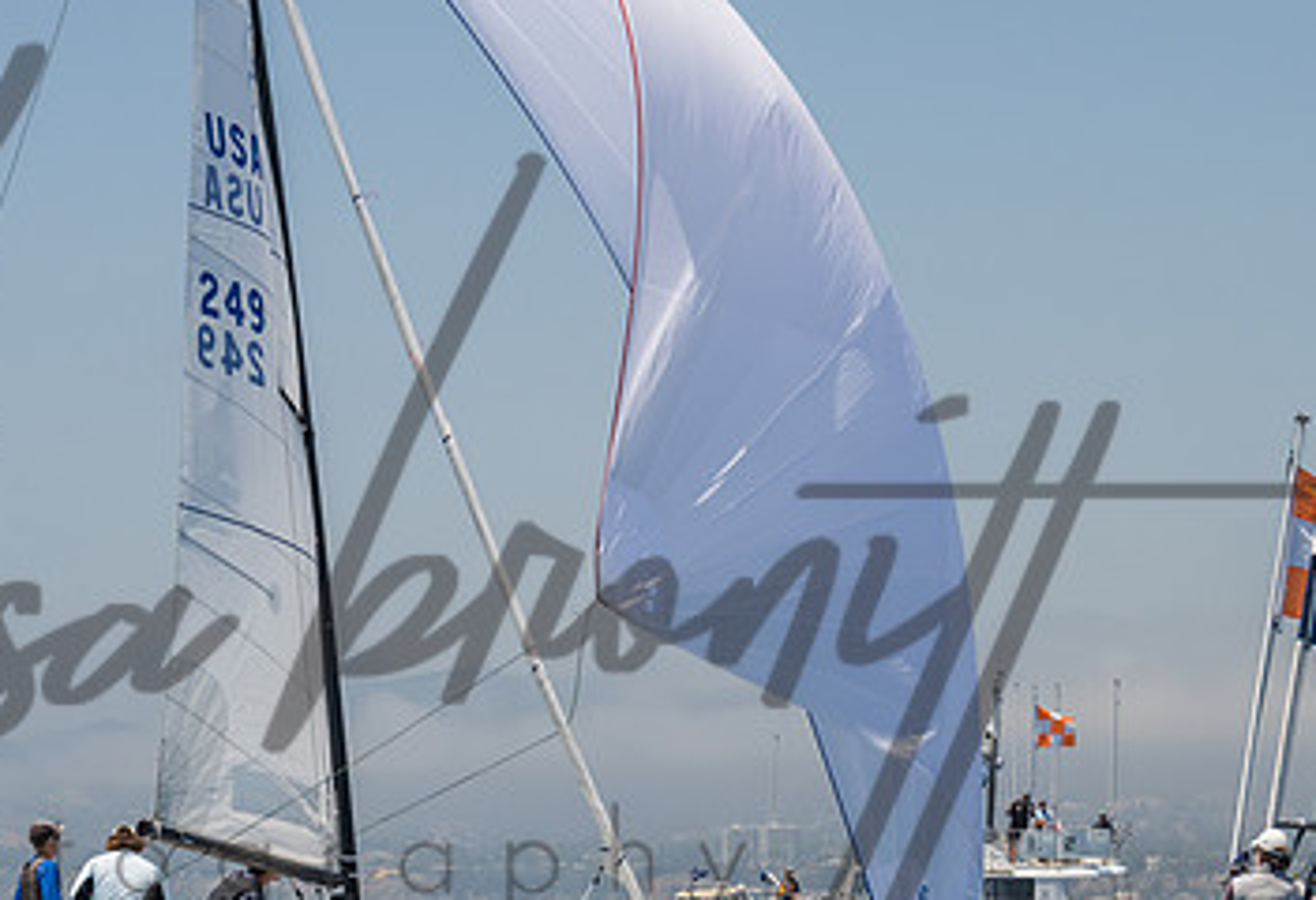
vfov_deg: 9.2
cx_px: 615
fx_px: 5563
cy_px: 555
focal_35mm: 151
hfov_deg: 13.5
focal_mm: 74
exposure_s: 1/640
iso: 640
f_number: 9
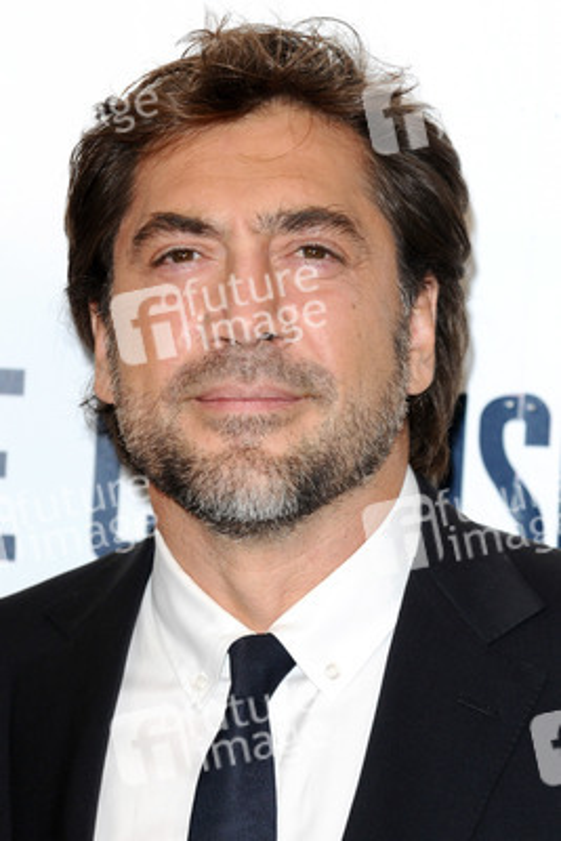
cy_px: 420
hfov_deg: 5.0
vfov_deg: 7.4
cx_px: 280
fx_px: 6480
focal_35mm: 278
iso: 320
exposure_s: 1/250
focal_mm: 185
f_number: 5
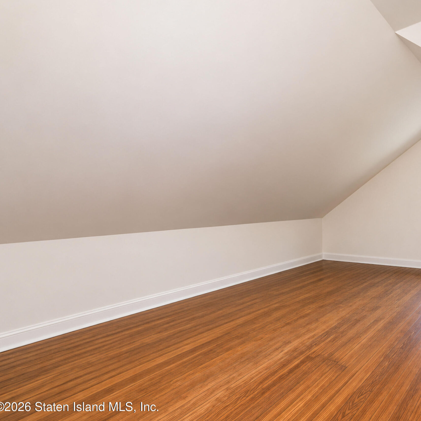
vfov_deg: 70.5
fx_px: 298
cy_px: 210
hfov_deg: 65.9
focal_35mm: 22
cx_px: 319
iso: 64
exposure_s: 1/30
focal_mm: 16.5
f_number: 4.5
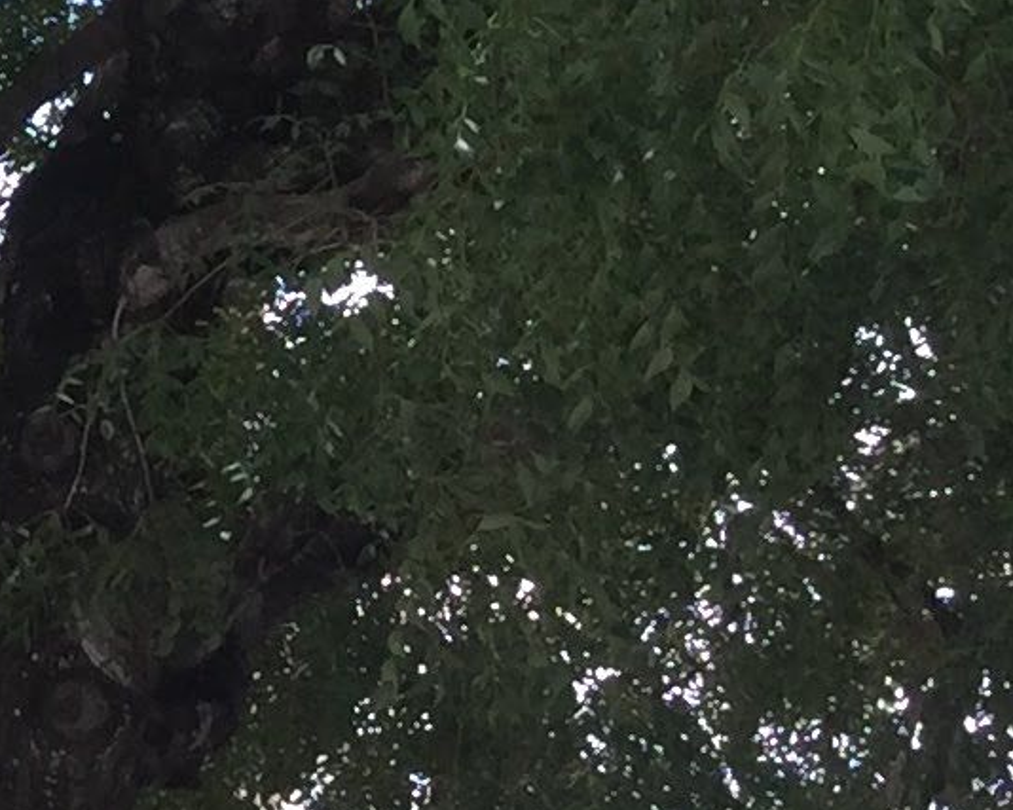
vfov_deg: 8.3
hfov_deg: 9.7
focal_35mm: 185
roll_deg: -0.6
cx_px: -988
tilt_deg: +19.6
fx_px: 5545
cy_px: -61
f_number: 2.4
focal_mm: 3.3
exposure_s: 1/165
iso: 25
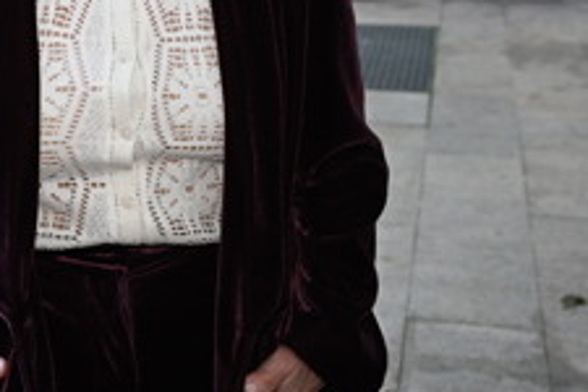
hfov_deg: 20.8
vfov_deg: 14.8
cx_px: -141
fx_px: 1479
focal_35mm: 91
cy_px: -21
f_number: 4.5
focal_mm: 29.5
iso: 800
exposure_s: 1/250
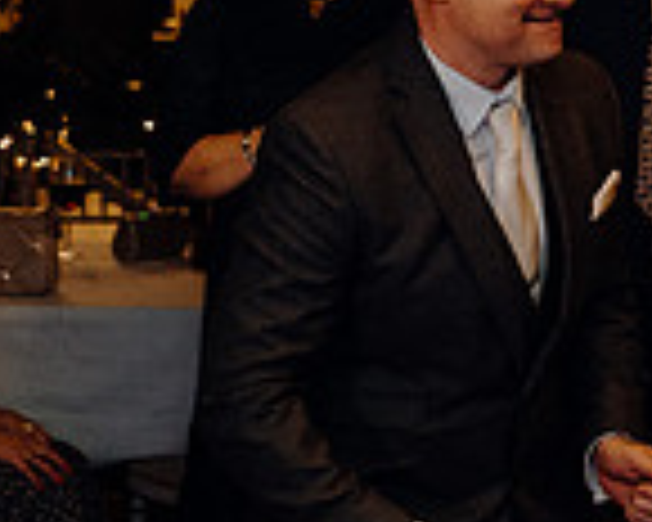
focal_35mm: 150
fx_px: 2895
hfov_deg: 12.6
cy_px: 466
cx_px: 737
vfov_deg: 10.2
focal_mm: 40
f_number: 3.5
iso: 2500
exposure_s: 1/160
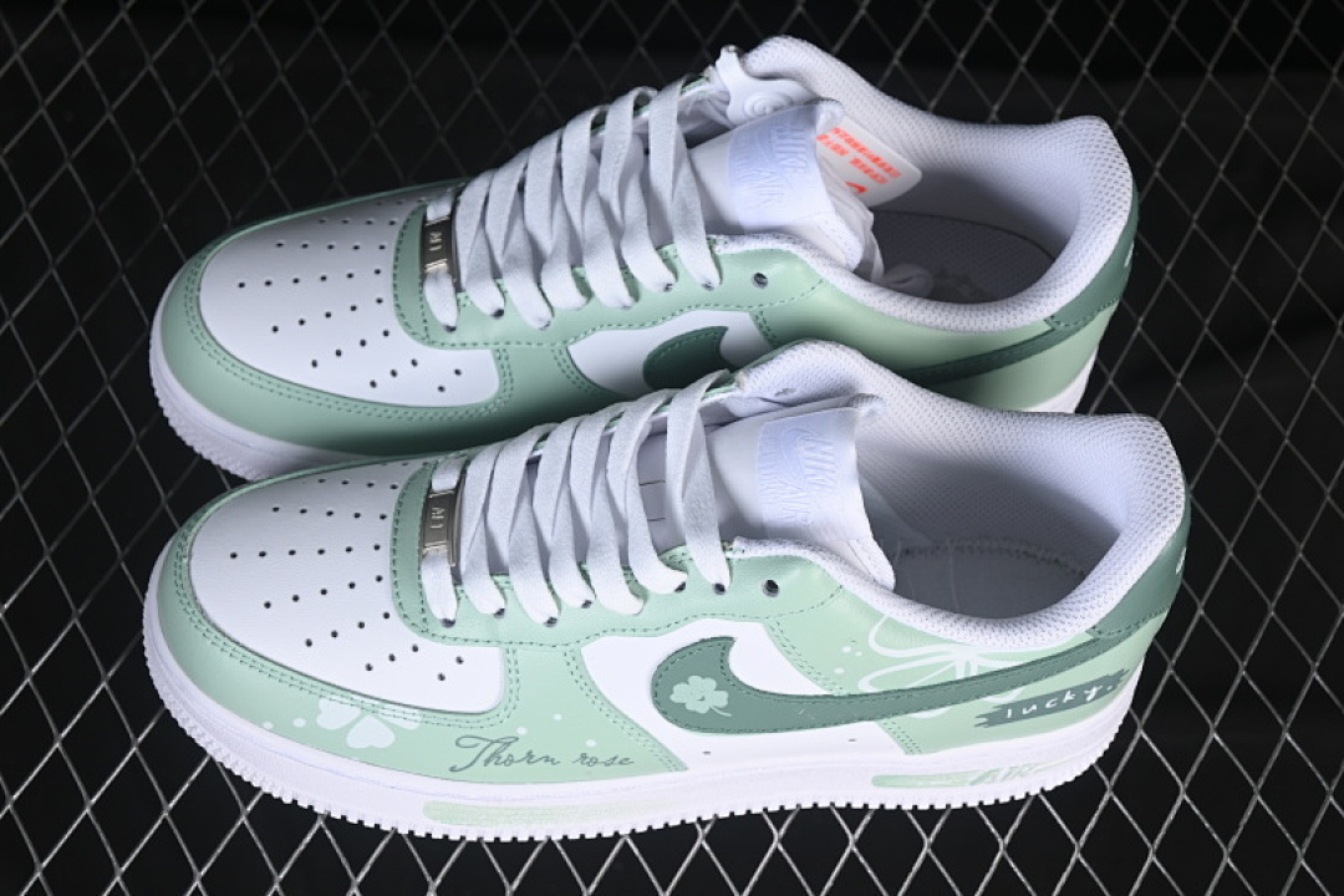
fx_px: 2800
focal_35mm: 75
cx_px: 672
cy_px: 448
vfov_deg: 18.2
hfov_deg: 27.0
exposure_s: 1/80
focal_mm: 50
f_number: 7.1
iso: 160
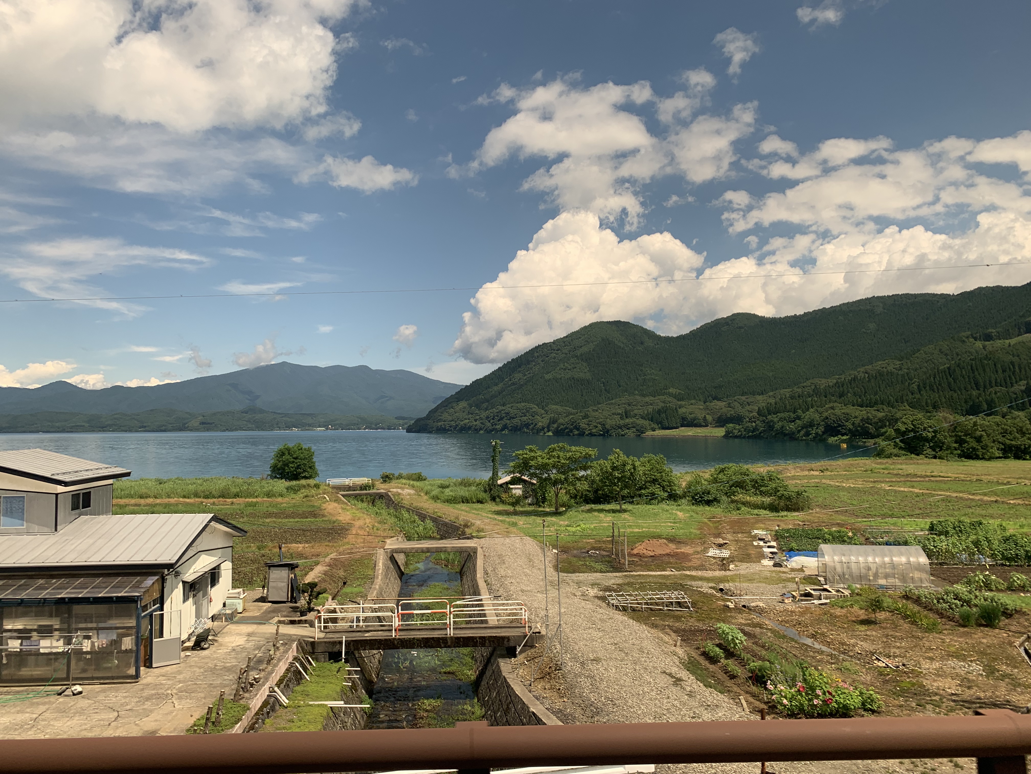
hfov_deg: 67.3
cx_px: 516
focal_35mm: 26
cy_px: 387
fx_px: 774
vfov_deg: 53.1
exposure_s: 1/822
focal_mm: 4.25
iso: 25
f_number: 1.8
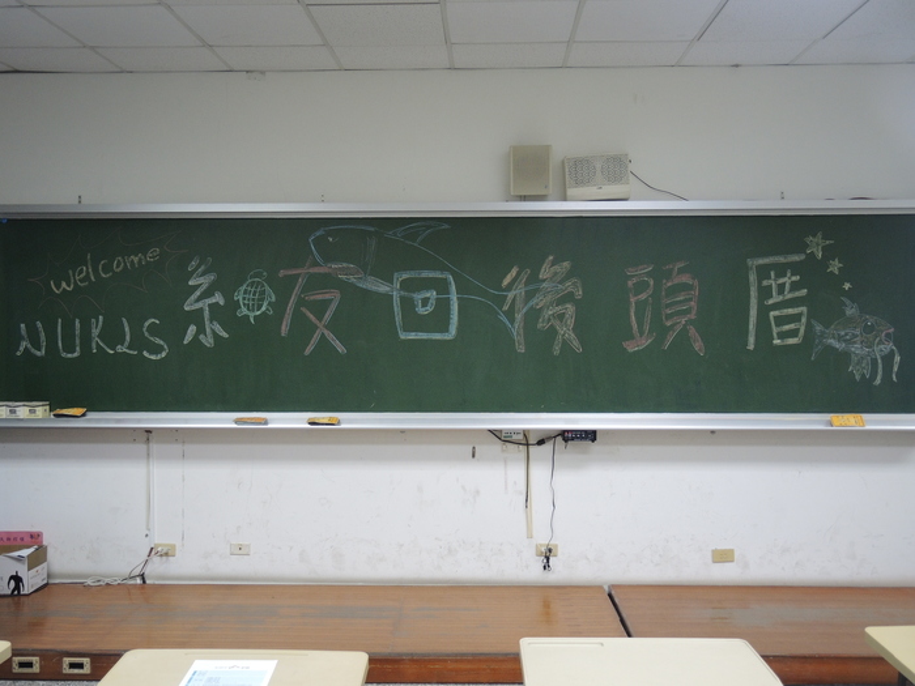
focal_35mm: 33
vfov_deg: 42.9
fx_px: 872
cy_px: 343
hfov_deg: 55.4
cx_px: 458
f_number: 2
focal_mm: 7
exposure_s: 1/80
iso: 400
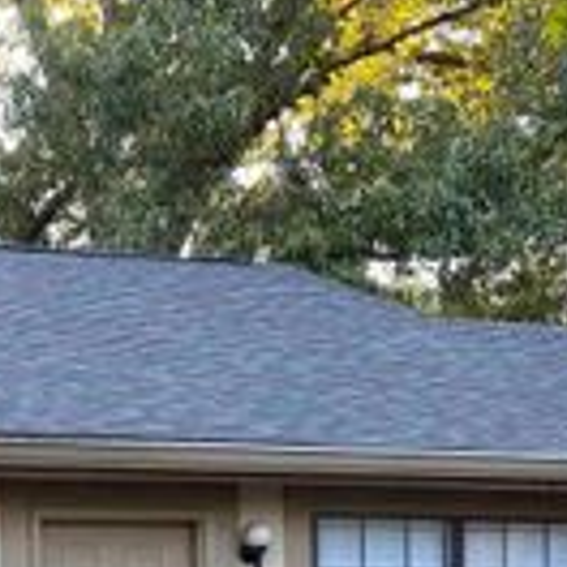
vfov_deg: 18.4
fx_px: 1612
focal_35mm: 87
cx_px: -86
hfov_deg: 19.0
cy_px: 767
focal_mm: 4.25
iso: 80
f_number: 1.8
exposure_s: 1/122
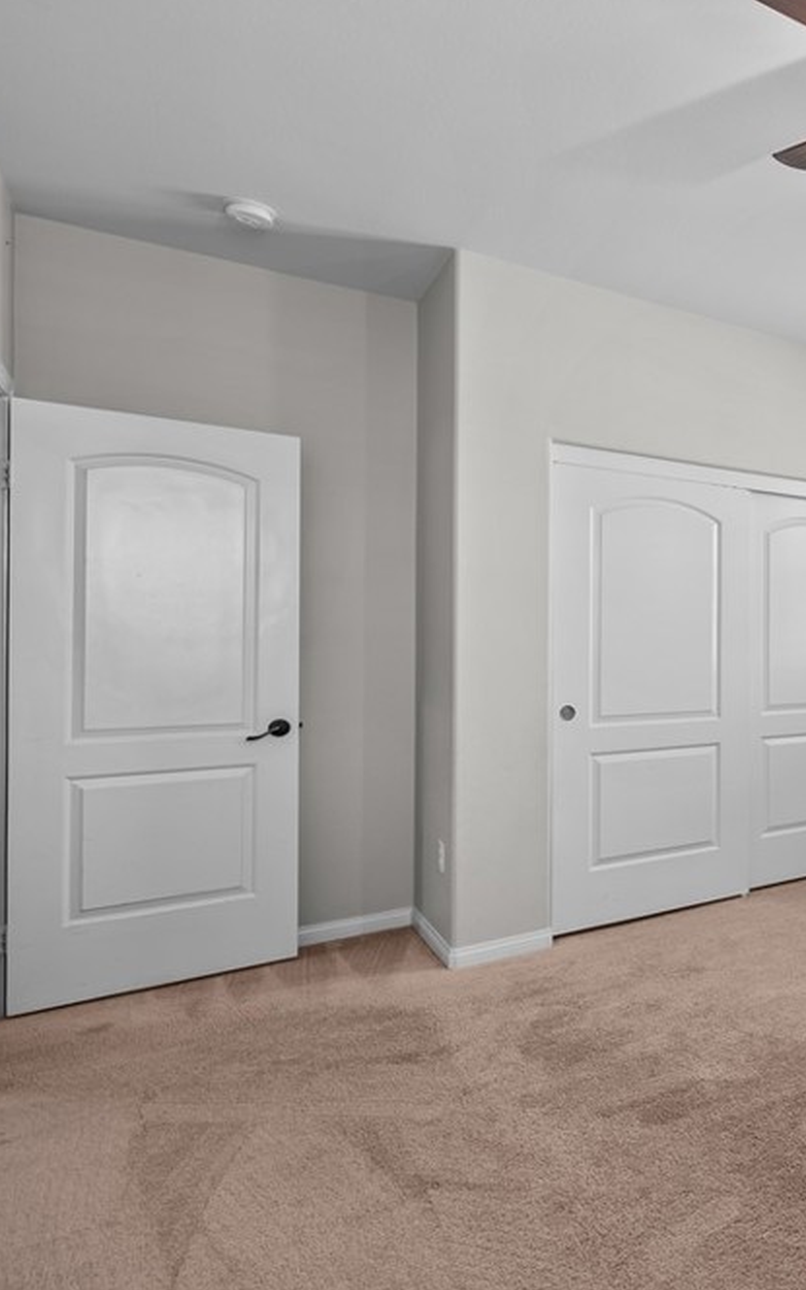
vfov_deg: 79.6
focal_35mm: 22
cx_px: 938
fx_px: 773
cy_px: 634
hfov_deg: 40.8
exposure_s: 1/4
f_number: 9
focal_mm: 14
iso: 250
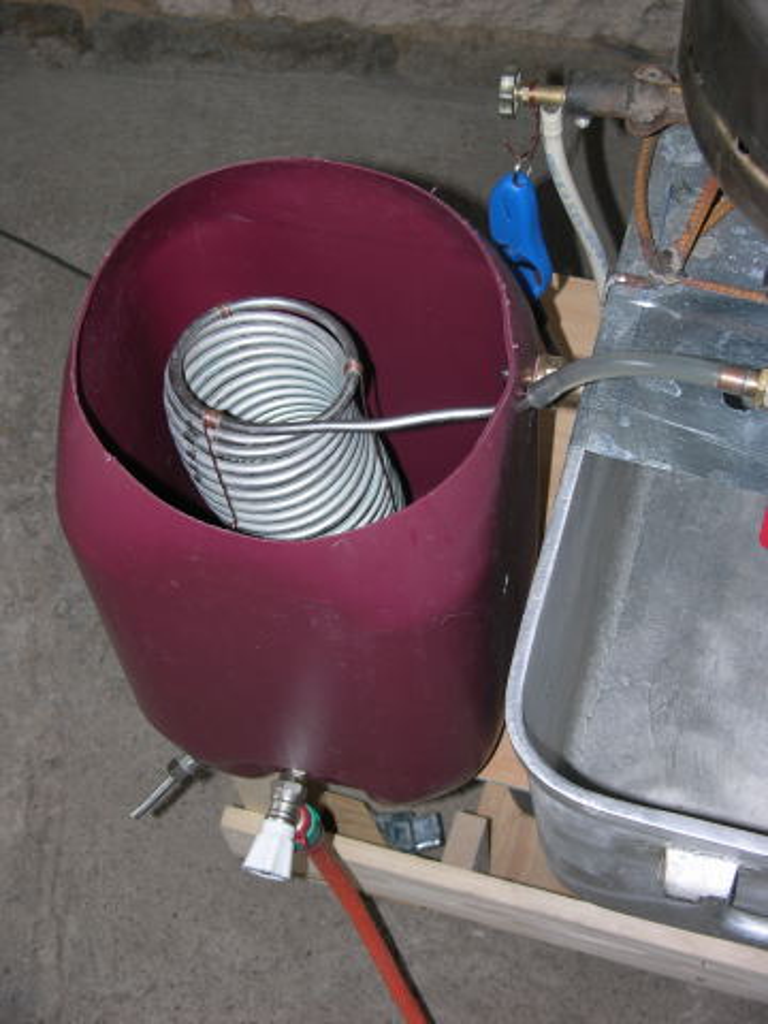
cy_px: 512
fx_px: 1834
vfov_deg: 31.2
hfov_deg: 23.7
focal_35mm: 62
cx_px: 384
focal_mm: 15.7
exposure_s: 1/120
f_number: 3.2
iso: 50
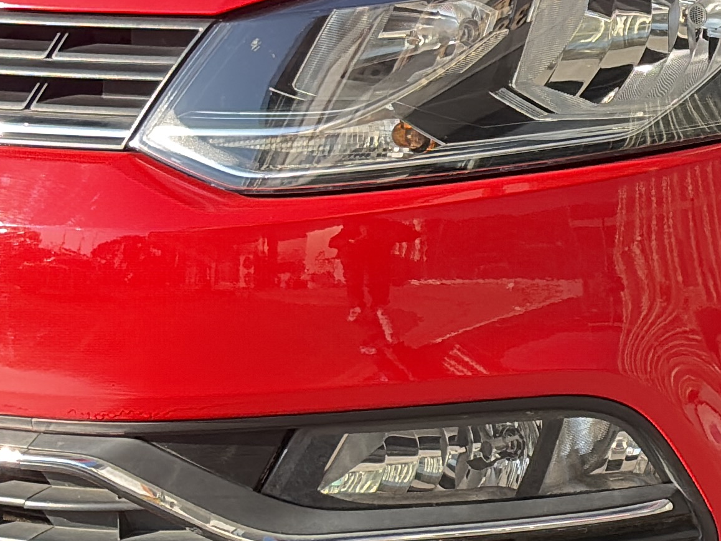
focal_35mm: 179
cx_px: 799
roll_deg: +0.2
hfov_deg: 10.9
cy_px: -1
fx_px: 3729
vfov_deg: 8.3
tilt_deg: -7.5
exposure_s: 1/524
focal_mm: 5.96
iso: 50
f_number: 1.6
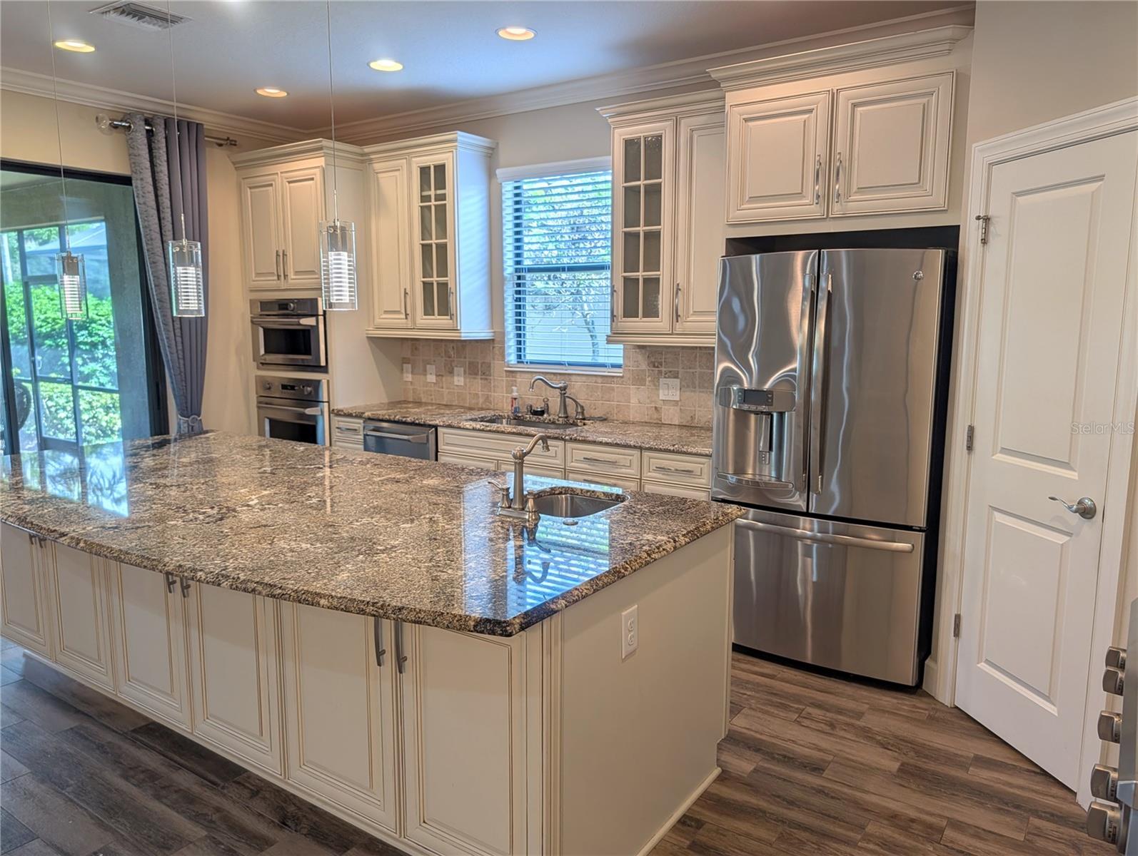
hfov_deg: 71.5
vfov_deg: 56.9
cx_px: 569
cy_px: 428
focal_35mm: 24
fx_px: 790
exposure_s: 1/321
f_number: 1.68
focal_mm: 6.9
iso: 18
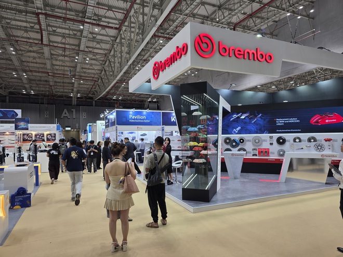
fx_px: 228
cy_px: 128
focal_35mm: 23
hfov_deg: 73.9
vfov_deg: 58.9
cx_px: 172
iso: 80
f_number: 1.7
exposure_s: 1/100
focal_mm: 6.3
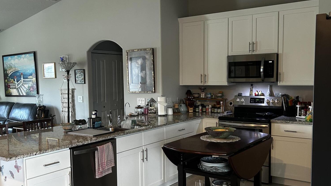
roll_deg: +0.1
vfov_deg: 31.2
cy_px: 104
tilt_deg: -4.5
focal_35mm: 38
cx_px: 165
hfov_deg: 52.8
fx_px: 334
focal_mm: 5.7
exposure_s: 1/60
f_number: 1.5
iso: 320
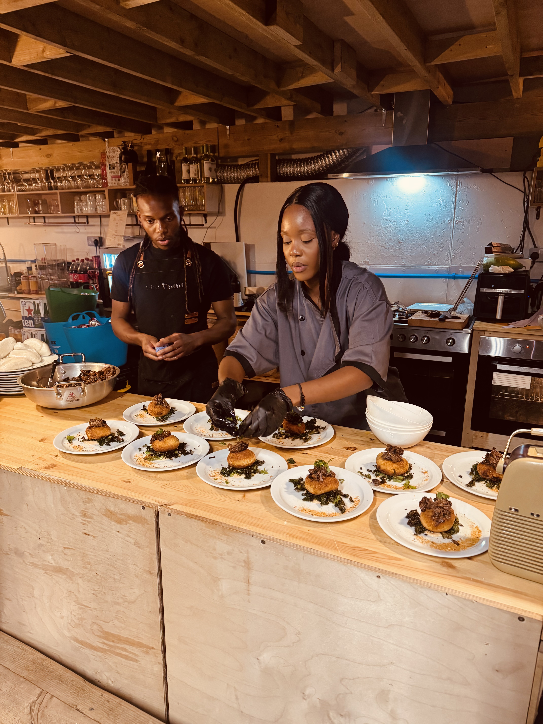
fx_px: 502
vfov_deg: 71.6
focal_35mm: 24
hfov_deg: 56.8
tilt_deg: -15.7
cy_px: 362
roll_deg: +0.5
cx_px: 272
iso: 500
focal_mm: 6.76
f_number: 1.78
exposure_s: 1/50
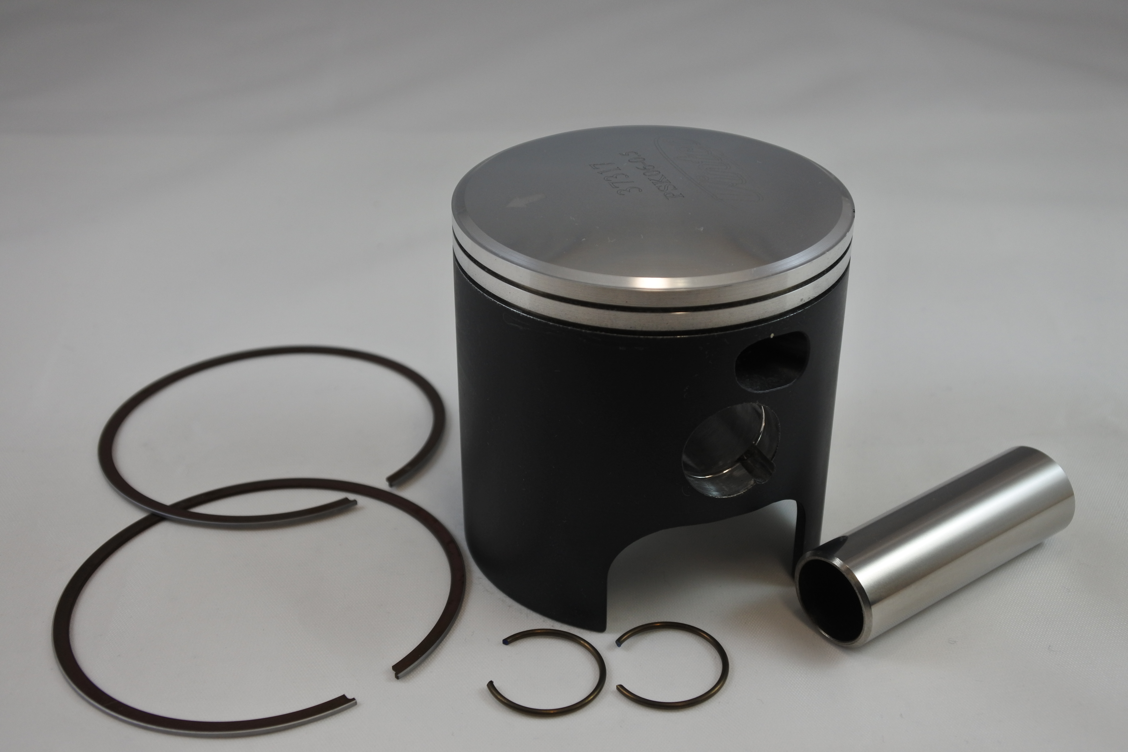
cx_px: 564
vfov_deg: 29.9
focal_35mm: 45
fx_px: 1410
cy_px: 376
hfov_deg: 43.6
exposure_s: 1/125
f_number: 5
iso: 200
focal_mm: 16.8
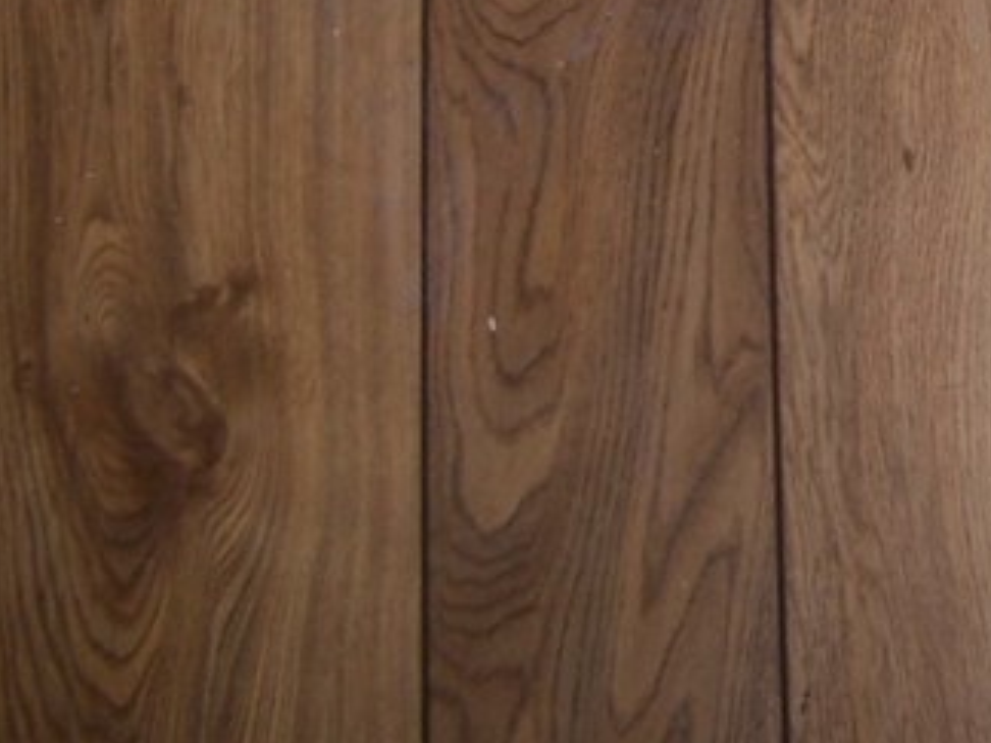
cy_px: -232
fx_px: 3435
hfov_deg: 15.6
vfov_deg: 12.0
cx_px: 1303
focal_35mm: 120
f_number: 2.8
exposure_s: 1/60
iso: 80
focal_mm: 6.3
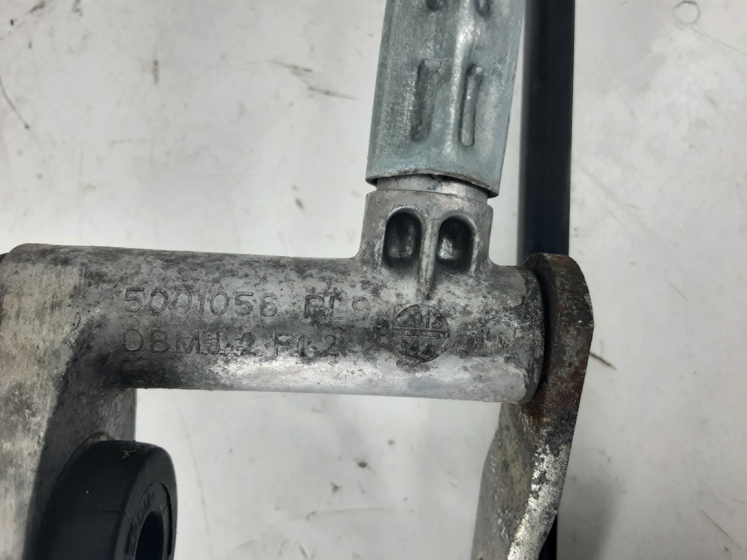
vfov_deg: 51.4
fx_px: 583
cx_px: 374
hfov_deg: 65.3
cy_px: 280
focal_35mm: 27
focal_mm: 2.91
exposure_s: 1/50
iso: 64
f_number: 1.9
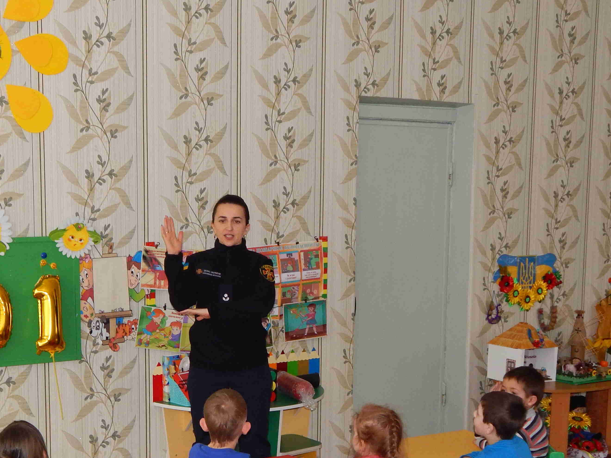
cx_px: 244
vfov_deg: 23.8
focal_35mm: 61
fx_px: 1077
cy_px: 334
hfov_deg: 31.6
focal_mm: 6.1
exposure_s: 1/30
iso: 200
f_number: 3.3
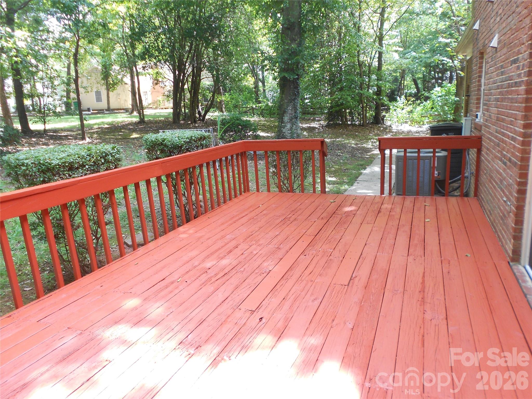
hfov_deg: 67.3
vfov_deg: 53.1
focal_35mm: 26
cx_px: 266
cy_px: 200
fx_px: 400
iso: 80
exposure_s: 1/30
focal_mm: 4.6
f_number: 3.2
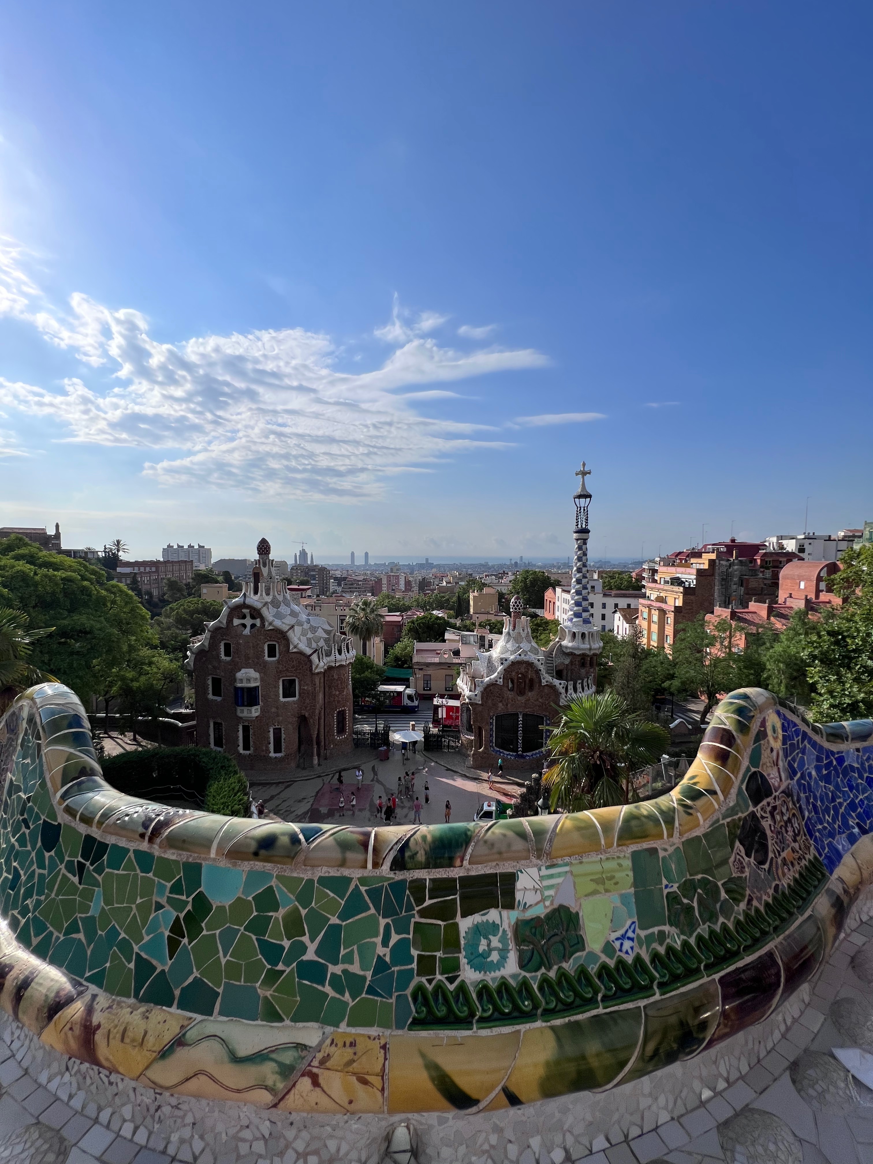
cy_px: 582
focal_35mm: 13
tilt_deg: -2.9
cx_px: 436
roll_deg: -1.1
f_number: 1.8
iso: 40
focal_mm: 1.57
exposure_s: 1/3534
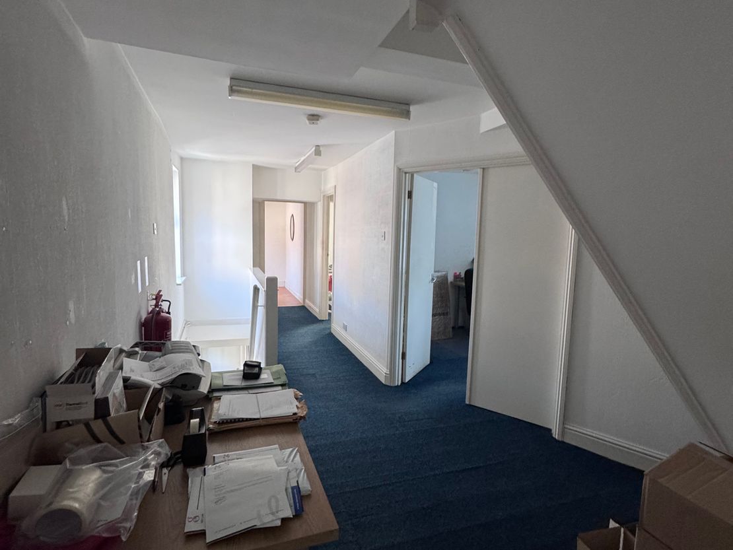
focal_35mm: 14
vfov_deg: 85.7
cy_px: 275
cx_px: 366
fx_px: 297
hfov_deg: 102.1
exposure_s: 1/99
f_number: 2.2
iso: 320
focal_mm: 2.22
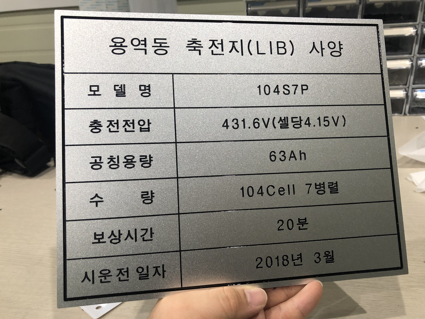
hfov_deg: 63.4
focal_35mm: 28
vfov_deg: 49.7
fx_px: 344
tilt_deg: -21.7
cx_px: 212
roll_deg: +4.0
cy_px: 160
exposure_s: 1/30
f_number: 1.8
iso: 40
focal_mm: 4
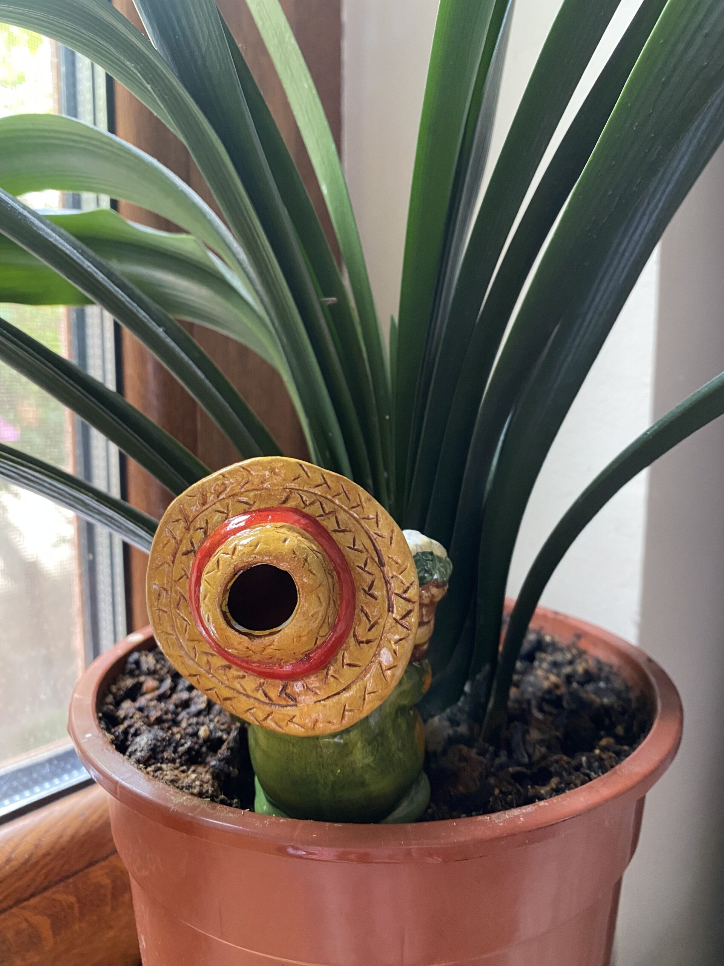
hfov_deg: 54.9
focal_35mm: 25
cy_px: 483
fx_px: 697
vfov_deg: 69.4
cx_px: 362
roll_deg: -0.7
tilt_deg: -7.4
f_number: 1.8
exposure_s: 1/60
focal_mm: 4.25
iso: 320
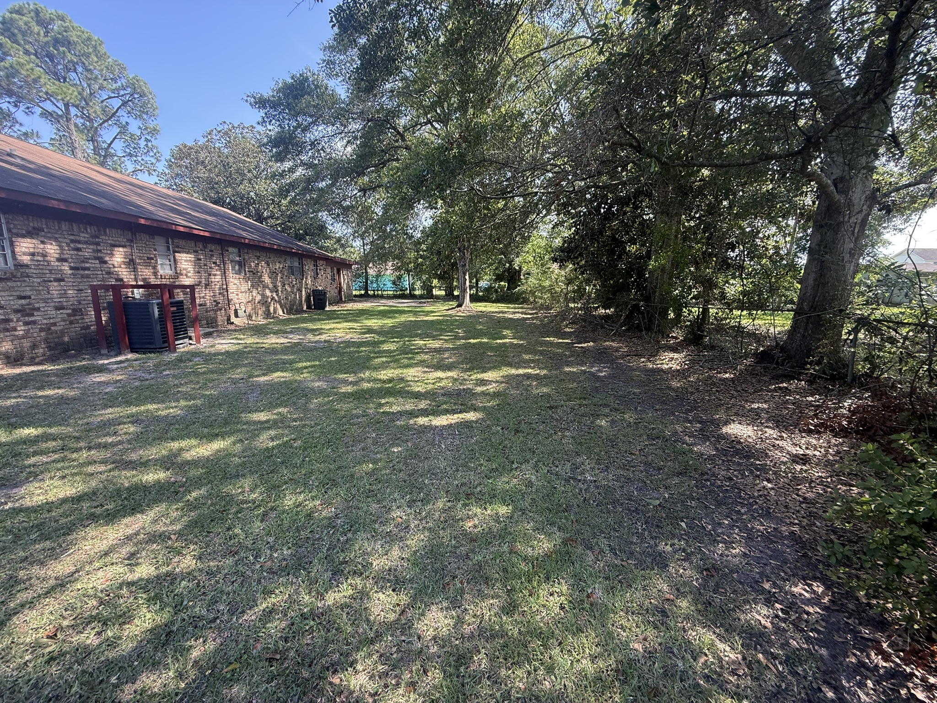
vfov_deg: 85.7
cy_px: 352
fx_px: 379
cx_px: 468
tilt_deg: -7.2
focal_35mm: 14
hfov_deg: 102.1
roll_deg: -1.1
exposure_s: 1/133
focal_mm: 2.22
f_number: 2.2
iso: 64
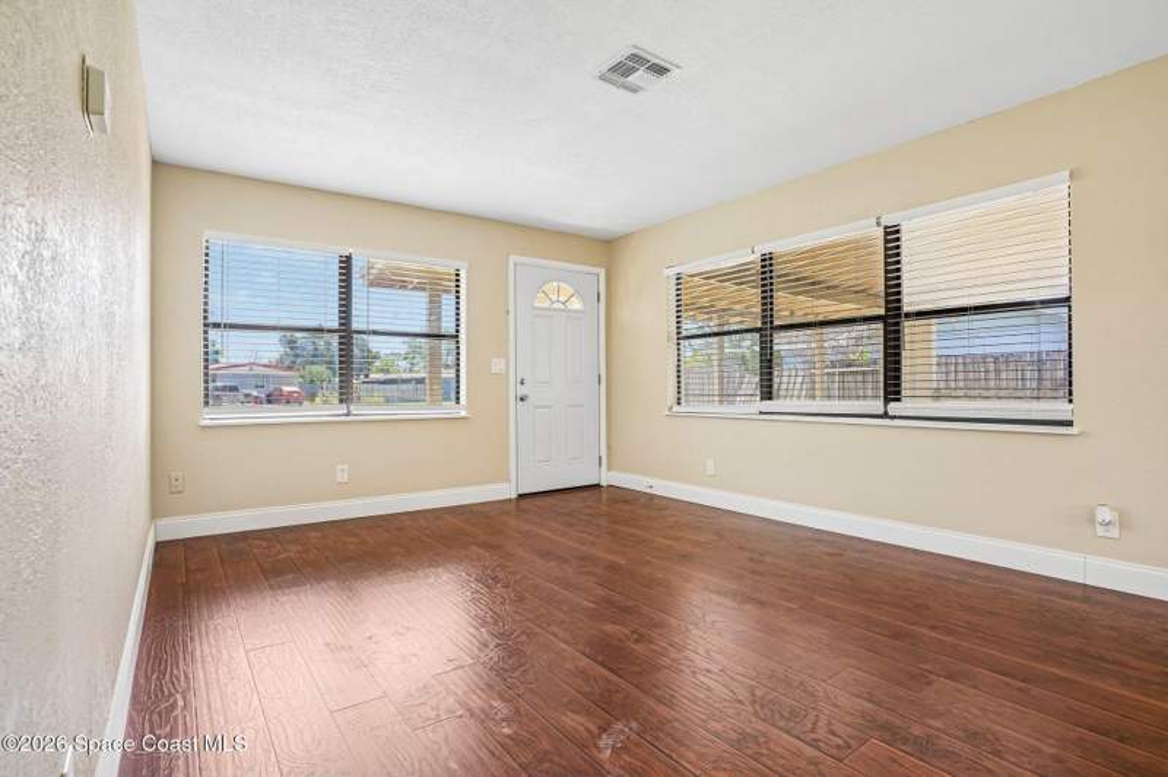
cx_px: 584
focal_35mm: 17
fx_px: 551
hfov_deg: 93.3
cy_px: 388
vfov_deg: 70.3
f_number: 8
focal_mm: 17
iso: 250
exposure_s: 1/30
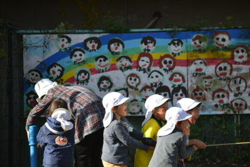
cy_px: 84
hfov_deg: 9.5
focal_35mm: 218
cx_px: 125
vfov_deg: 6.3
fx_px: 1511
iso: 250
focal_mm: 145
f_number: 5.6
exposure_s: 1/500
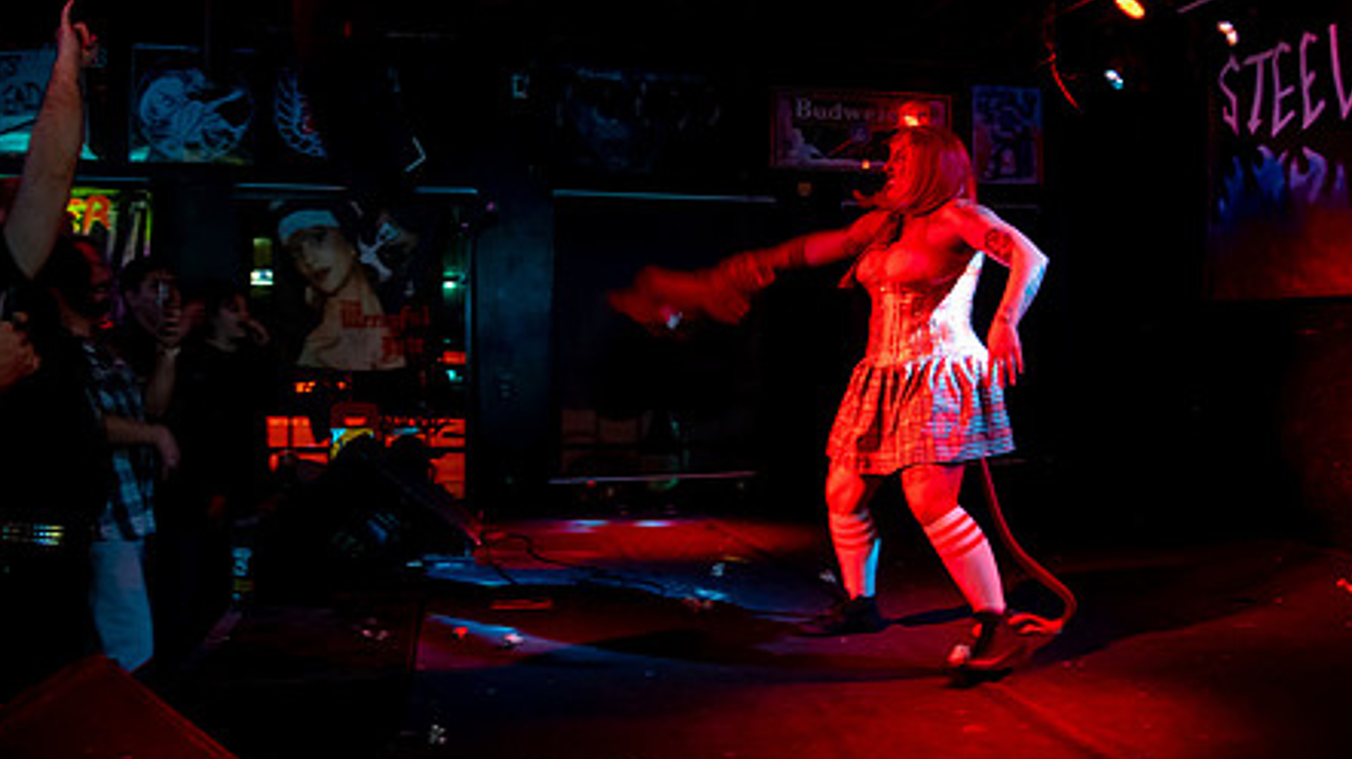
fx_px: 1182
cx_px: 823
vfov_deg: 35.4
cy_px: 291
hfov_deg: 58.9
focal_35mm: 33
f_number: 4
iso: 5000
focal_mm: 24
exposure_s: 1/50
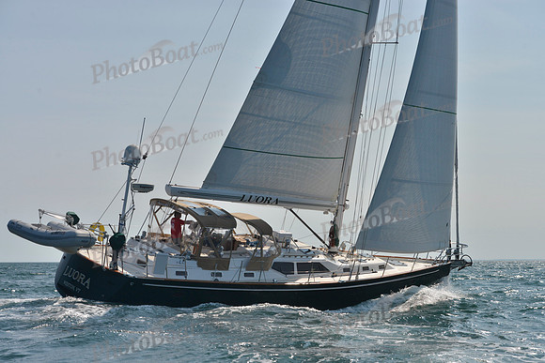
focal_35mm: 70
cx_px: 272
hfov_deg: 28.8
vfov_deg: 19.5
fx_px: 1060
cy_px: 182
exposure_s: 1/800
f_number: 9
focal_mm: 70
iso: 400
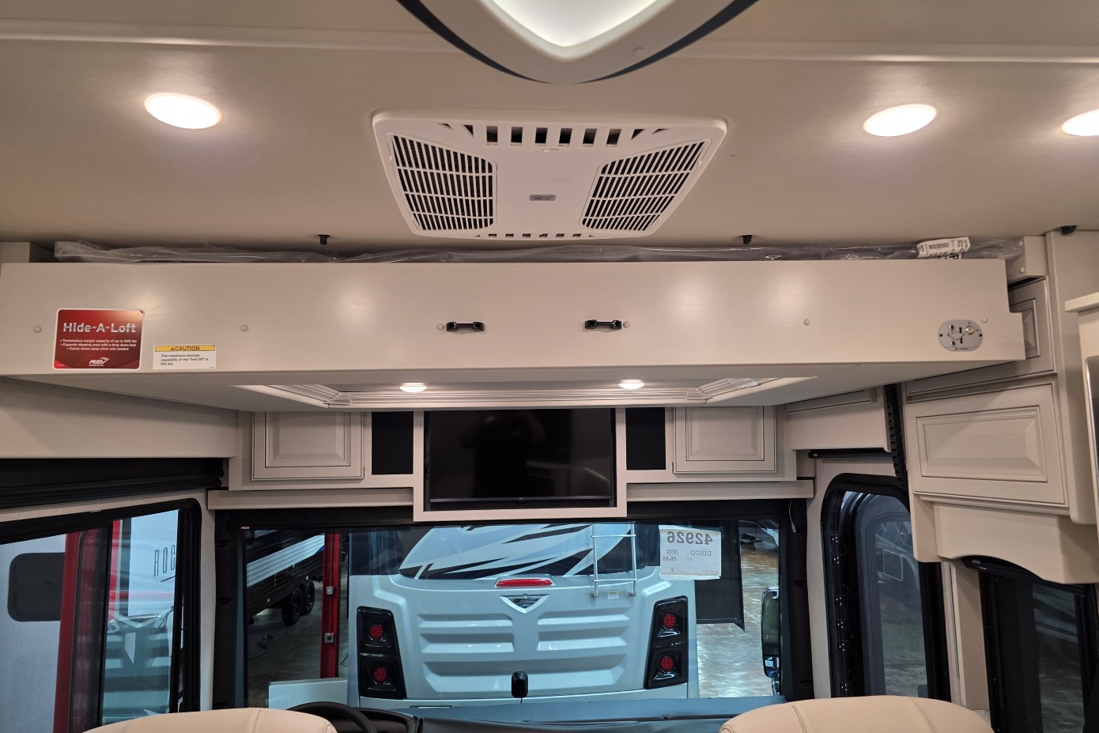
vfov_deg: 53.1
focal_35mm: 24
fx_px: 733
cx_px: 549
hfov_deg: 73.7
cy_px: 376
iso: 200
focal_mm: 6.3
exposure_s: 1/120
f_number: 1.7
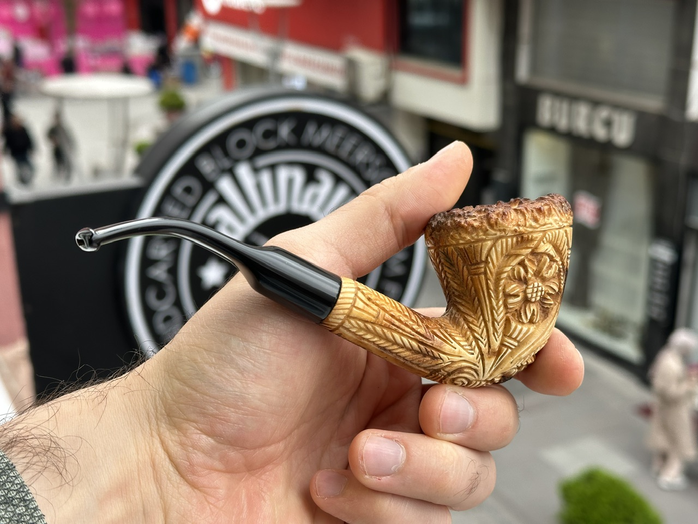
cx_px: 349
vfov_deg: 30.3
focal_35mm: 48
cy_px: 262
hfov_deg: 39.7
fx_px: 968
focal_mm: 6.86
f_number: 1.78
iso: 64
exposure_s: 1/199
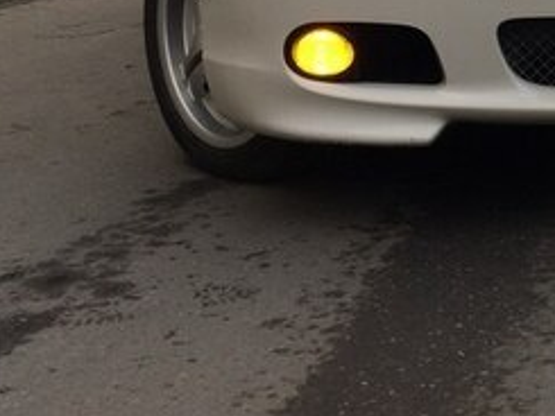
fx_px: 1251
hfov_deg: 22.2
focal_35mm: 78
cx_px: 741
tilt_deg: -1.3
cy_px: -105
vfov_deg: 17.8
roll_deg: +1.4
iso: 32
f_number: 2.2
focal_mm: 4.15
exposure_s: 1/164
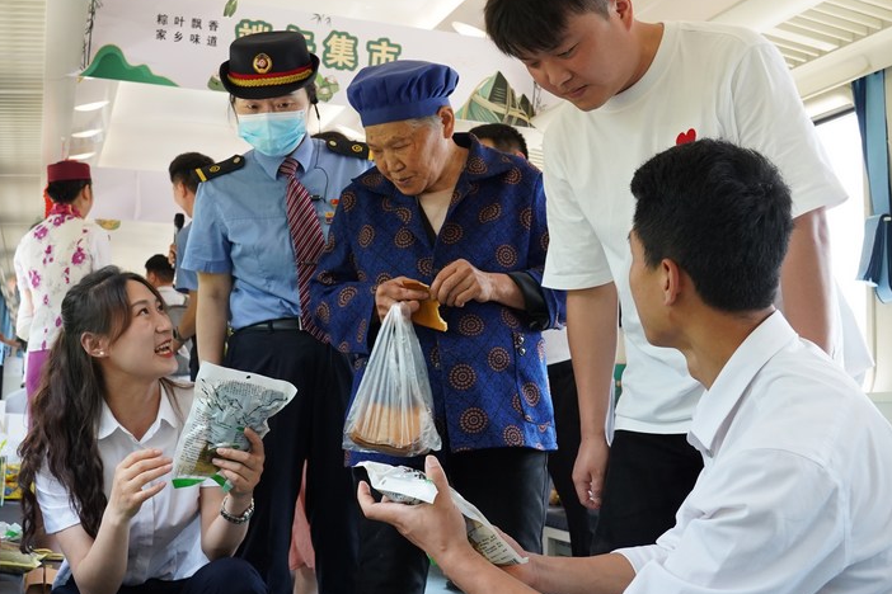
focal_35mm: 41
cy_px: 299
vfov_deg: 32.6
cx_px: 386
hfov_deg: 47.3
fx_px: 1016
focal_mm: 24
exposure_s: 1/250
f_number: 5.6
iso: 2000
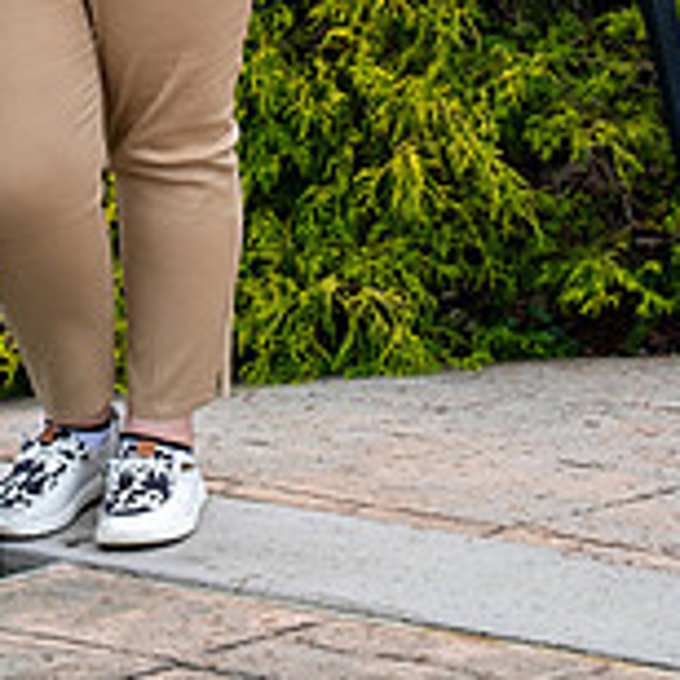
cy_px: -225
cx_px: 155
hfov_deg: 9.4
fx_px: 4134
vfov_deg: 9.2
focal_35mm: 186
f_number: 4
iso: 250
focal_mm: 50
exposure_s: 1/500
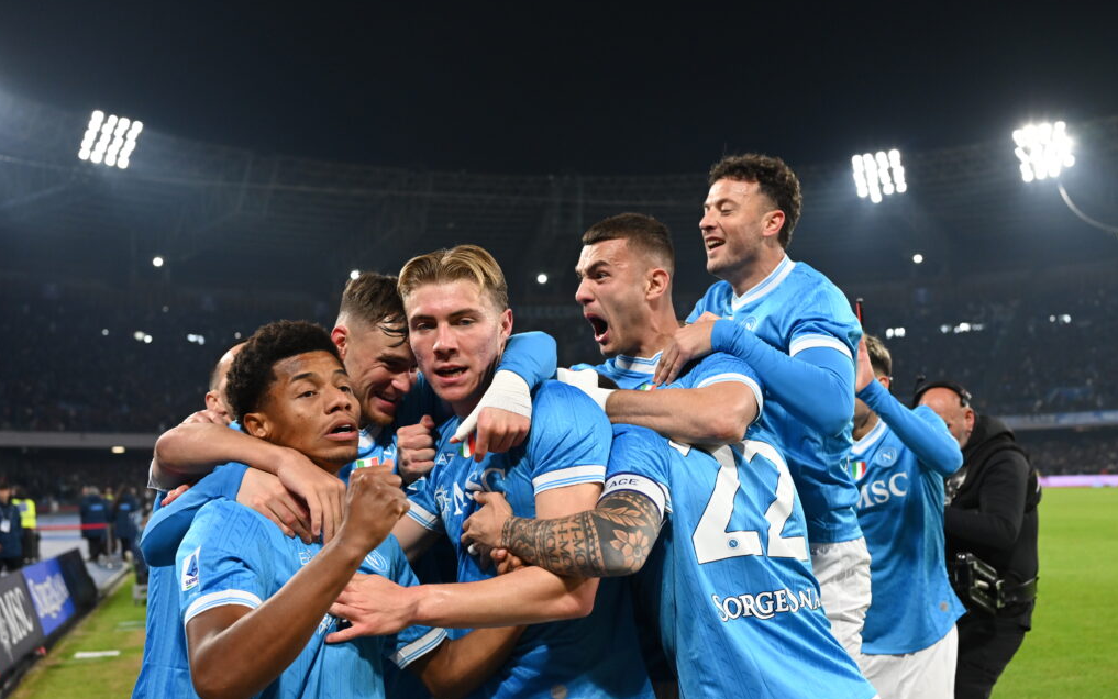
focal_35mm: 41
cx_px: 557
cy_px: 368
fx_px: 1249
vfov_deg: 31.3
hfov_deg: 48.2
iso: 3200
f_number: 4
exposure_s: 1/1000
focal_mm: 40
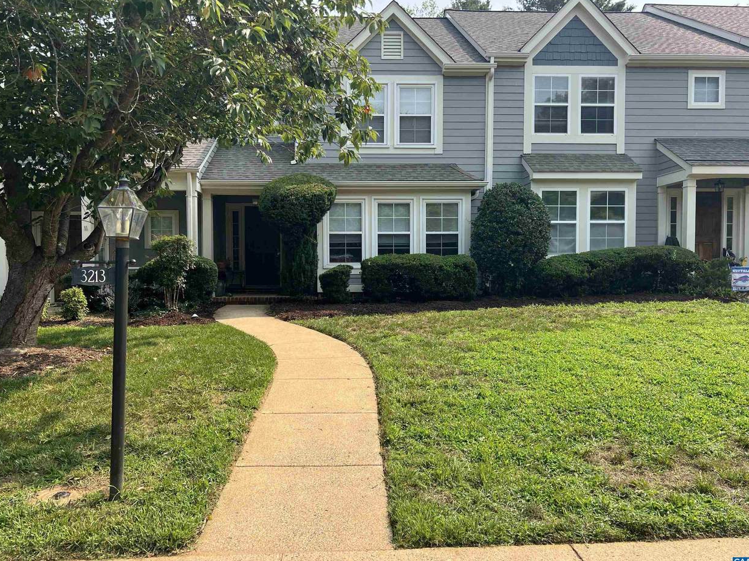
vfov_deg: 51.3
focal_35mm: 27
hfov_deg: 65.3
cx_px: 372
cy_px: 279
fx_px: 584
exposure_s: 1/1575
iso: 50
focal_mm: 5.7
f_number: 1.5
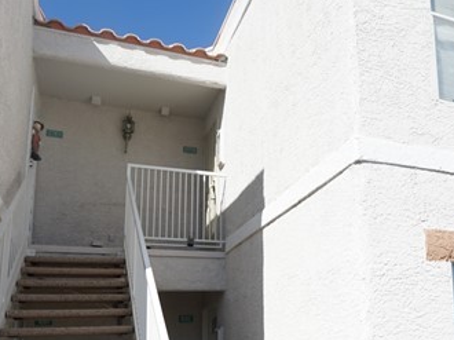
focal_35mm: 38
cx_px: 341
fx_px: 498
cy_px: 249
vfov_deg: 36.9
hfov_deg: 47.2
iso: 125
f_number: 9
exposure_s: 1/200
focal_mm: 12
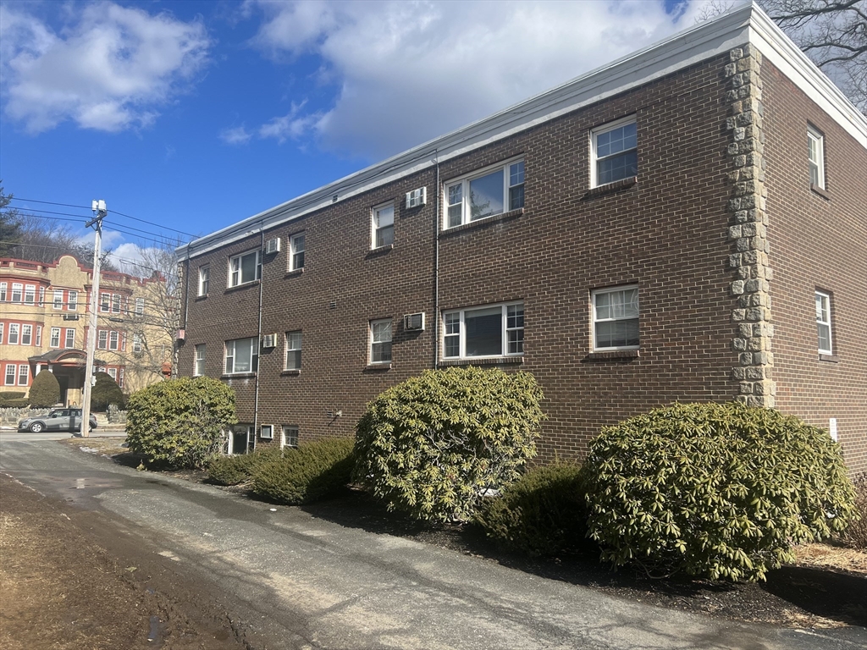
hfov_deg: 67.3
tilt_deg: +6.3
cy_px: 325
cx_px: 434
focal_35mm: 26
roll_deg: +0.3
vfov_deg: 53.1
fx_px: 651
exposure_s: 1/3460
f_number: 1.5
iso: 50
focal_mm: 5.7
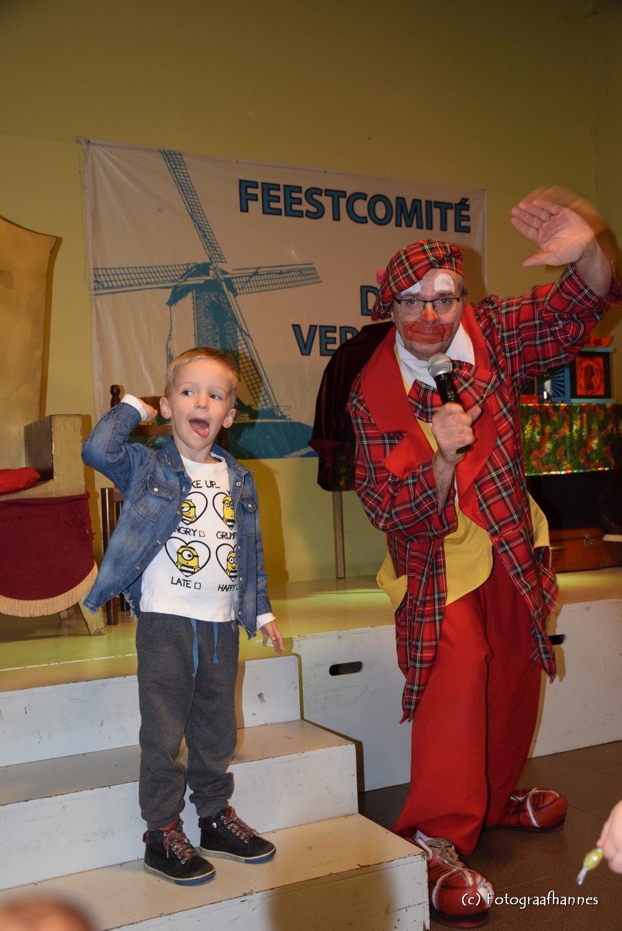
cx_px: 311
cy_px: 466
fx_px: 1009
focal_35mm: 39
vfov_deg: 49.5
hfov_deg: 34.3
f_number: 4
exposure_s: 1/60
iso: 1250
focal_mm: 26
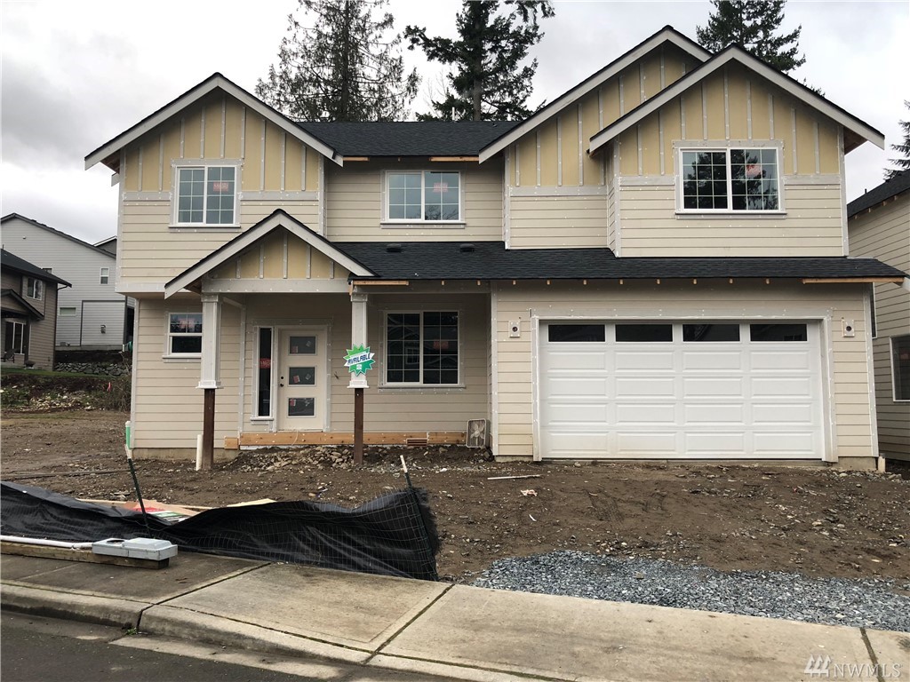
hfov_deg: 63.4
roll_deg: -2.5
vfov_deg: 49.7
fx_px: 736
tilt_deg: +7.4
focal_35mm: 28
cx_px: 455
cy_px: 341
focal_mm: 3.99
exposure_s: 1/40
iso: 25
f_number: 1.8
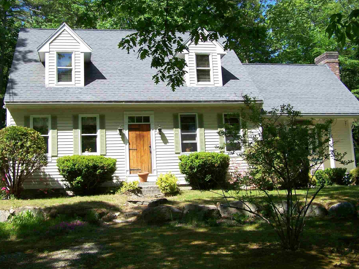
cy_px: 125
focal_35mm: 43
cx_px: 170
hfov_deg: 43.8
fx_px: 446
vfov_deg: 33.6
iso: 160
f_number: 4
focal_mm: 6.3
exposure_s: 1/1000
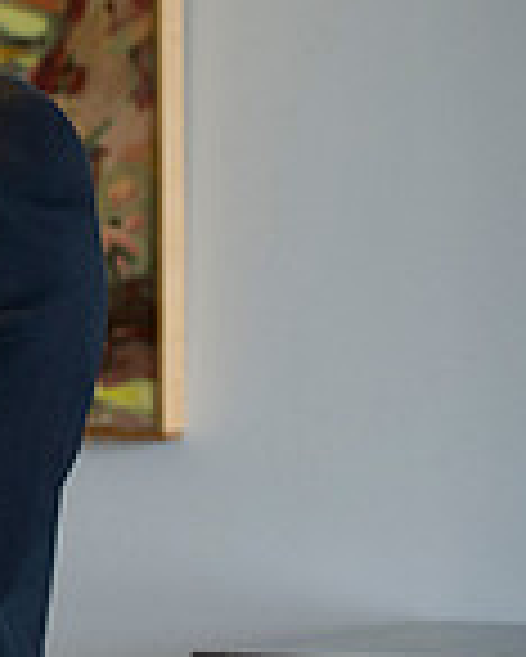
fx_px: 7387
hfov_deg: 4.0
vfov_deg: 5.1
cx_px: -701
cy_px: 418
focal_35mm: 380
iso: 2500
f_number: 3.2
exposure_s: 1/100
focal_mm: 102
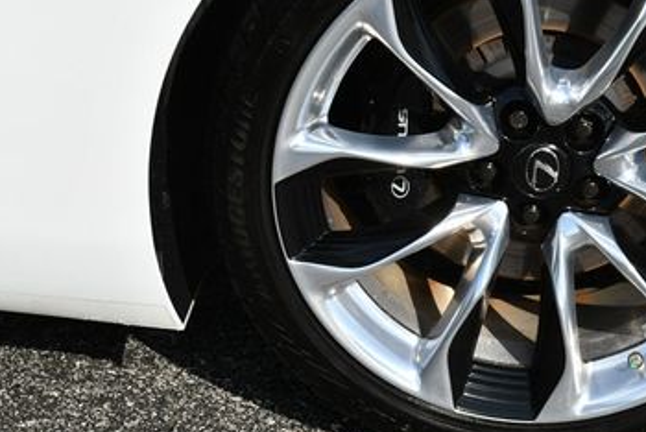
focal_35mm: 106
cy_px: 144
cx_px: 511
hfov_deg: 19.1
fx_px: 1904
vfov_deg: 12.9
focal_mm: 29
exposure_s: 1/320
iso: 100
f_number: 8
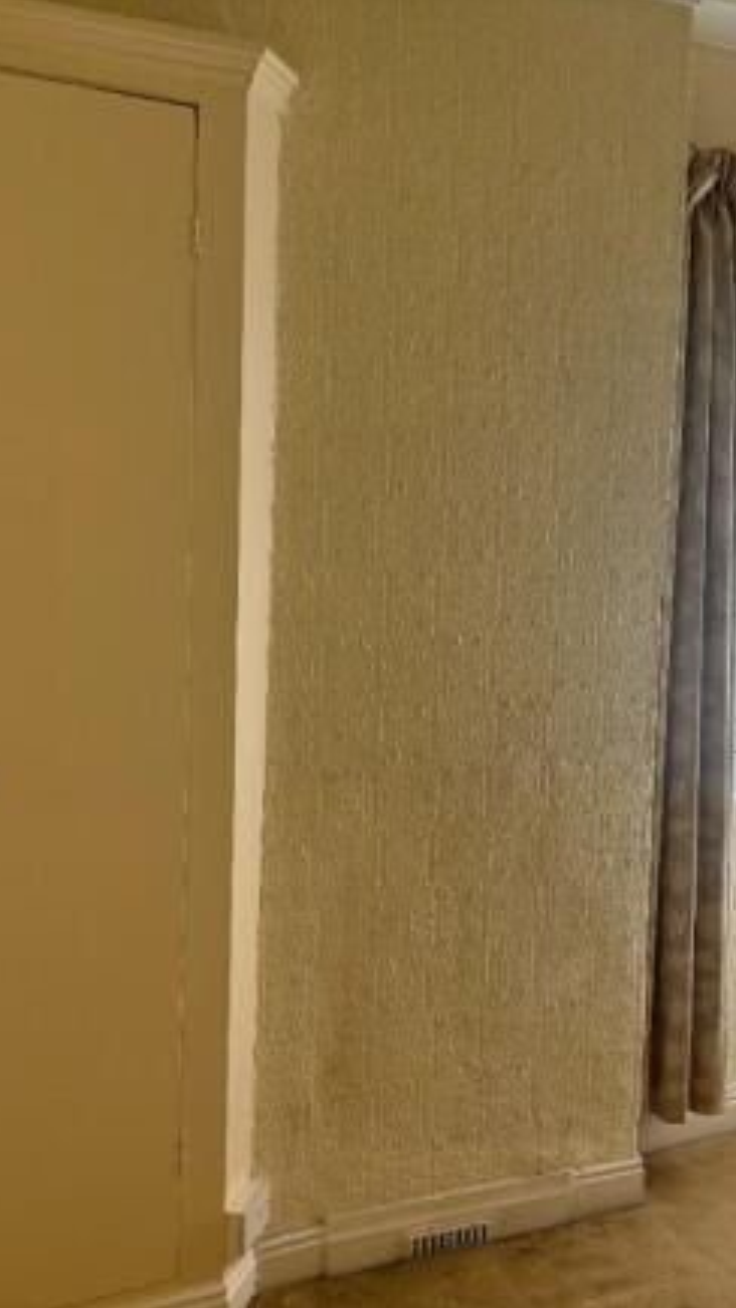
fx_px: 1319
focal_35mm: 38
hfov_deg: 31.2
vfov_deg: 52.8
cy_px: 652
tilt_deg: -8.1
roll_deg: -1.6
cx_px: 373
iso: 50
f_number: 1.6
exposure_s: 1/416
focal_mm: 5.96
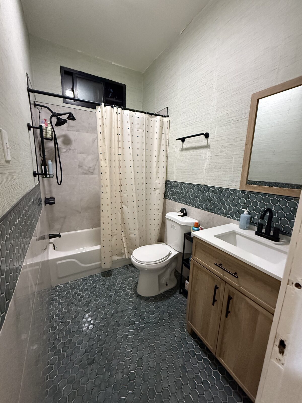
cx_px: 151
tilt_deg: -10.9
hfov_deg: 85.7
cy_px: 202
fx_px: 163
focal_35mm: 14
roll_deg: -1.5
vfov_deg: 102.1
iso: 800
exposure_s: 1/60
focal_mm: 2.22
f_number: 2.2
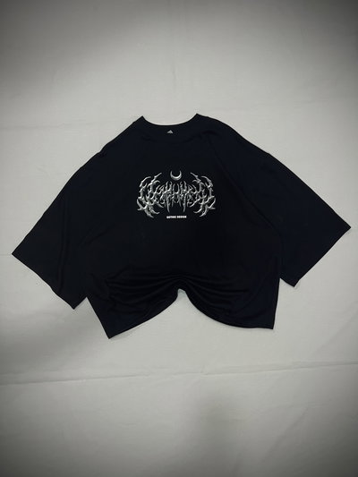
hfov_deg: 53.1
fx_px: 358
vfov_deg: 67.3
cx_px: 179
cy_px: 238
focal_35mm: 26
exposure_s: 1/50
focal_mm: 5.7
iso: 125
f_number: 1.5
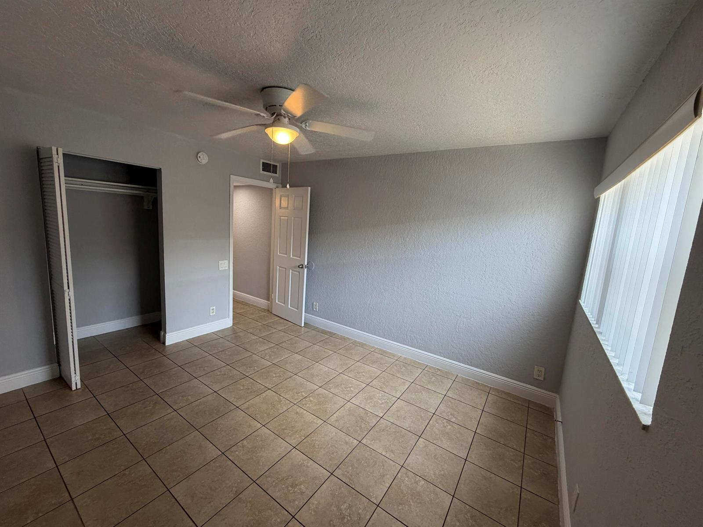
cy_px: 264
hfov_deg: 102.1
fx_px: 284
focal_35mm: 14
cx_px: 352
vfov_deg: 85.7
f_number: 2.2
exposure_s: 1/120
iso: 200
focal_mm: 2.22
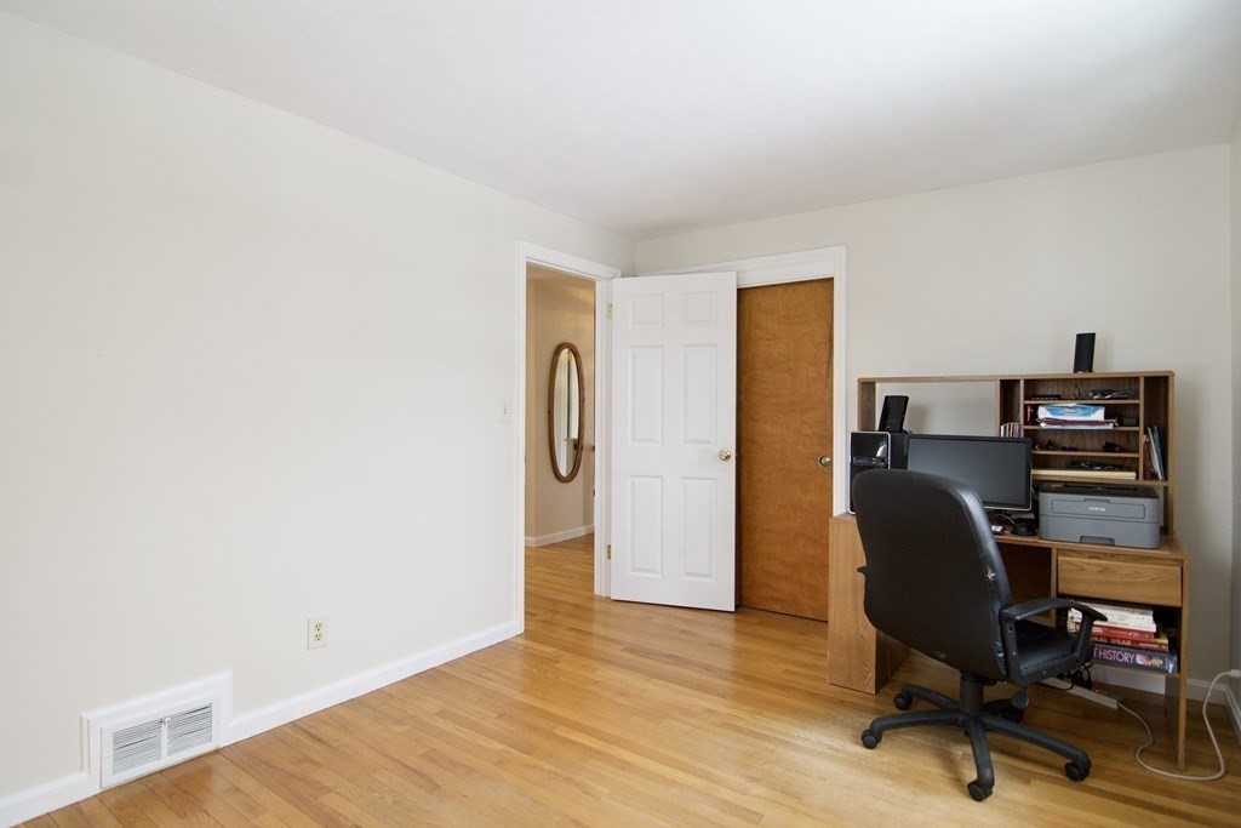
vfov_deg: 63.2
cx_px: 620
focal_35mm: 20
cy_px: 414
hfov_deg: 85.4
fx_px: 672
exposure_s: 1/60
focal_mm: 13
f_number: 4
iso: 720
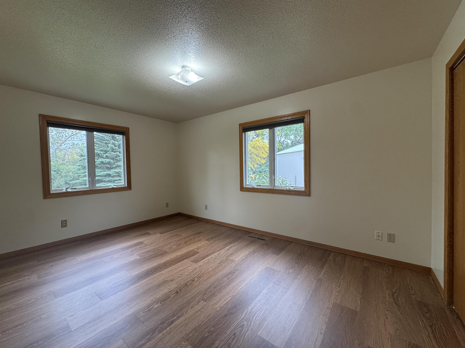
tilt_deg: -1.8
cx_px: 232
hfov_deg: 102.1
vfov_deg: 85.7
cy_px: 174
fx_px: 188
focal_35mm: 14
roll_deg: +0.6
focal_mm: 2.22
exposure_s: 1/120
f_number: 2.2
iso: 250
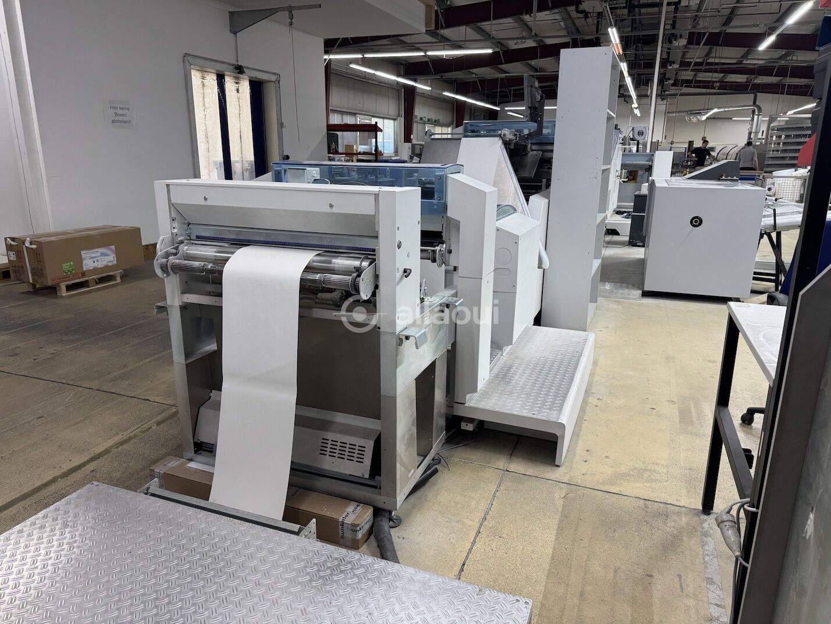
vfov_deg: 56.8
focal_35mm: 24
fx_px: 576
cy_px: 312
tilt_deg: -15.0
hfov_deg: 71.6
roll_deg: -0.4
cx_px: 416
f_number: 1.78
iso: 100
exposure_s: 1/100
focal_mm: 6.76
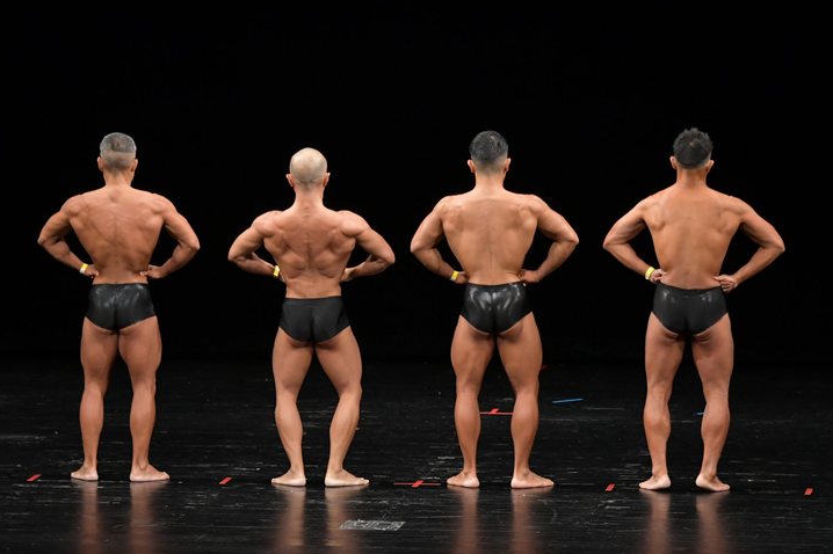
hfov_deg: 9.4
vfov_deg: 6.3
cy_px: 292
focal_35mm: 218
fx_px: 5042
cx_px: 399
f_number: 5.6
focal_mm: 135
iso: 2500
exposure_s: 1/400
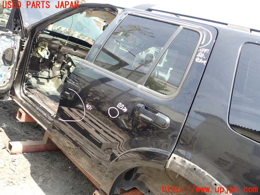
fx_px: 225
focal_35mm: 30
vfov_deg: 46.8
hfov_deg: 60.0
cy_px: 98
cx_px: 130
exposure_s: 1/160
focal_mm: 5.4
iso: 100
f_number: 3.2
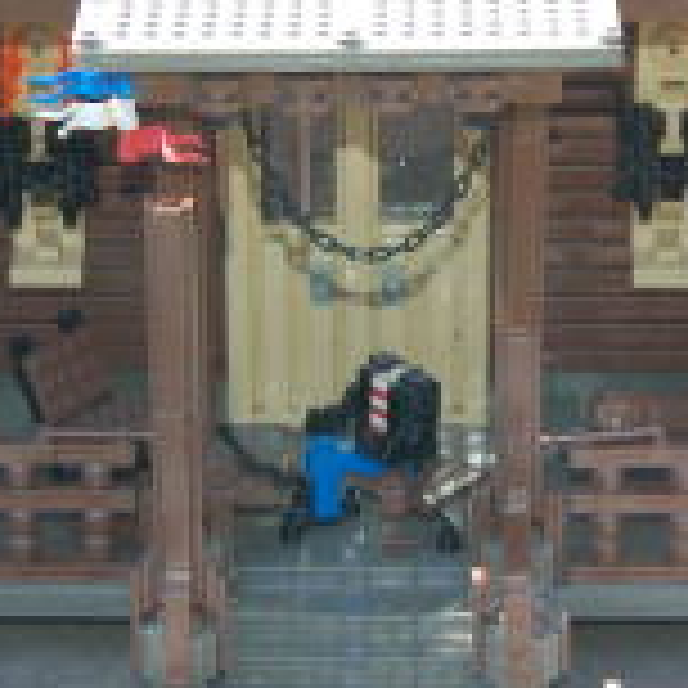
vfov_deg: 10.2
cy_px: 117
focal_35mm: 170
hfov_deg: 10.3
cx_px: 346
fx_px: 3823
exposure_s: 1/160
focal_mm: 32
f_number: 4.5
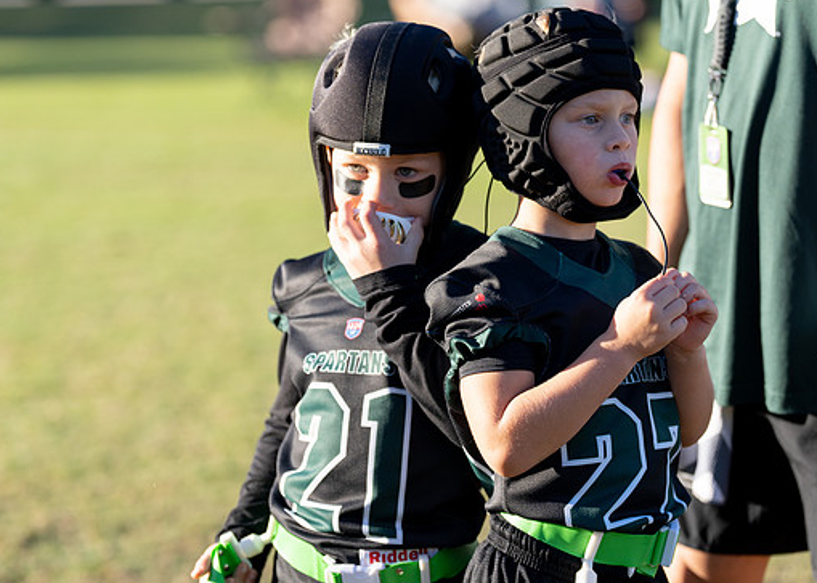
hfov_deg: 13.7
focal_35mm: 147
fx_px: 3409
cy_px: 297
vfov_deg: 9.8
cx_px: 404
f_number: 2.8
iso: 200
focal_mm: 123
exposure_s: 1/1250
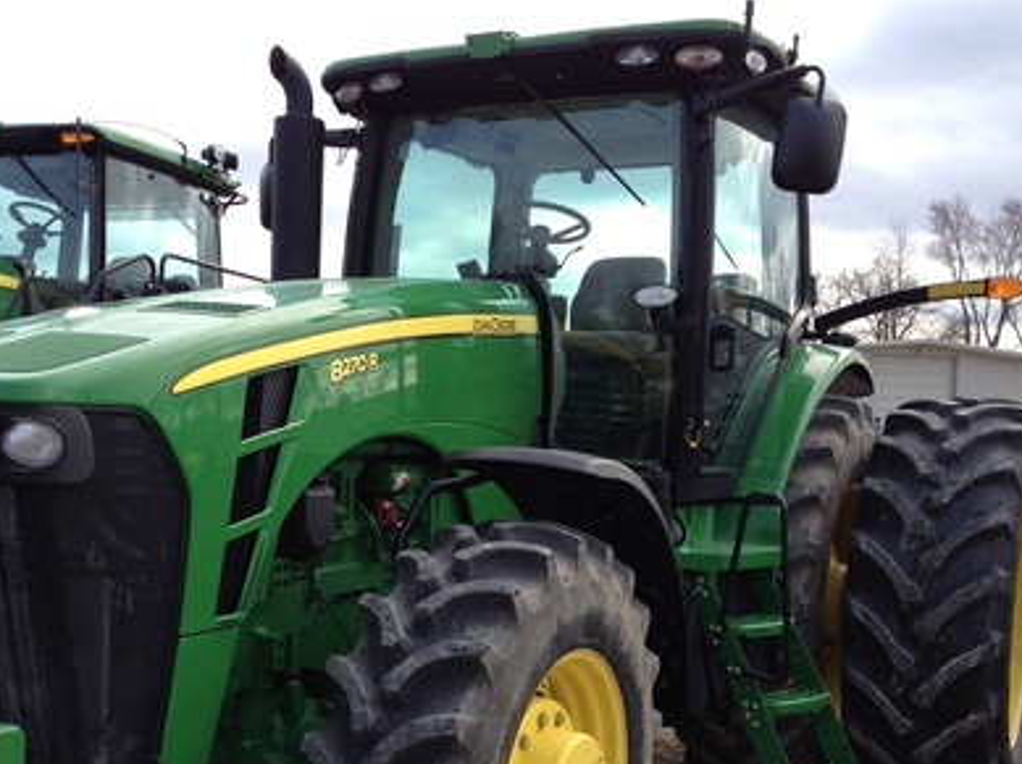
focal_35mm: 49
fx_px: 1445
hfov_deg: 38.9
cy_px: 509
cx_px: 452
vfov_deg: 29.4
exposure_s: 1/435
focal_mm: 4.28
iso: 50
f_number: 2.4
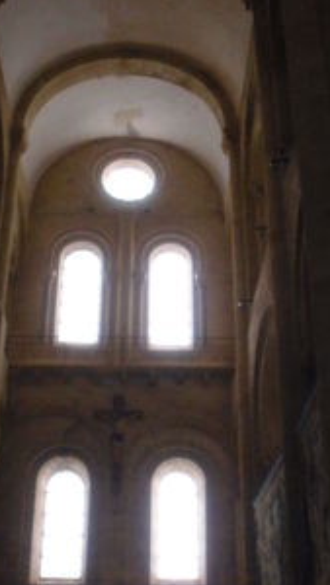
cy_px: 369
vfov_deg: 42.5
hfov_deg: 24.9
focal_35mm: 48
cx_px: 141
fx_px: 746
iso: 400
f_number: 2.8
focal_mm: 5.58
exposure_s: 1/50
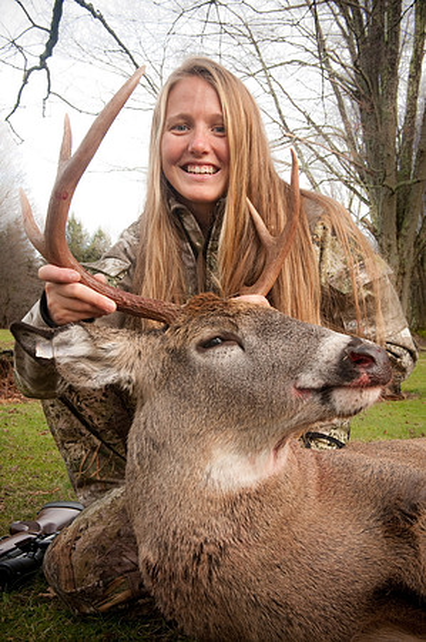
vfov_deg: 55.8
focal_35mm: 34
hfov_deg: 38.8
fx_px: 605
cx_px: 213
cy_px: 321
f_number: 14
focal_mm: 34
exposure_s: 1/60
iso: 1000
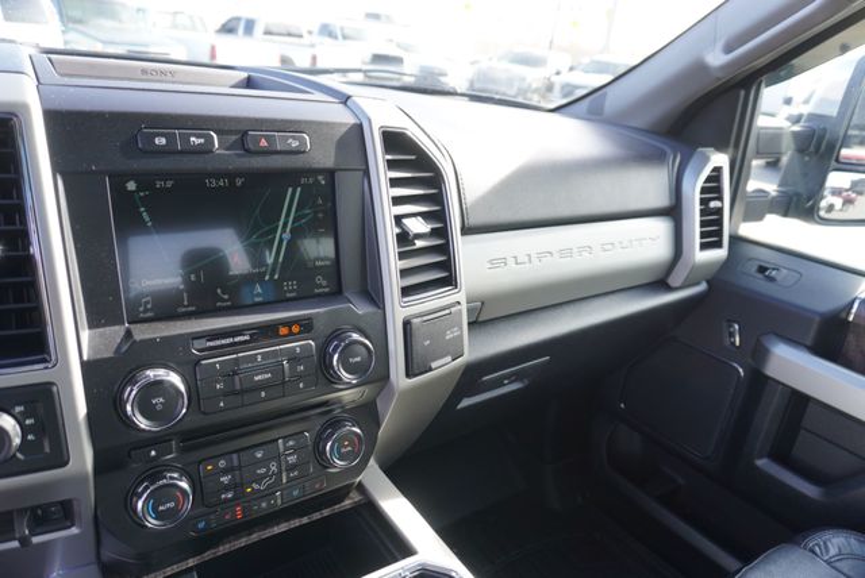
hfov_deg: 73.7
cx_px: 432
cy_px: 289
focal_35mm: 24
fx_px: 577
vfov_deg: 53.2
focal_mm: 16
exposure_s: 1/60
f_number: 4
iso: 100
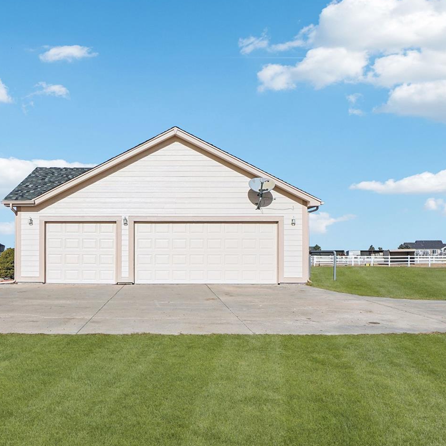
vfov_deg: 60.8
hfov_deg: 60.0
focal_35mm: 26
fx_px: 379
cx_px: 162
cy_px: 247
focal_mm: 12
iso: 100
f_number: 8
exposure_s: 1/640
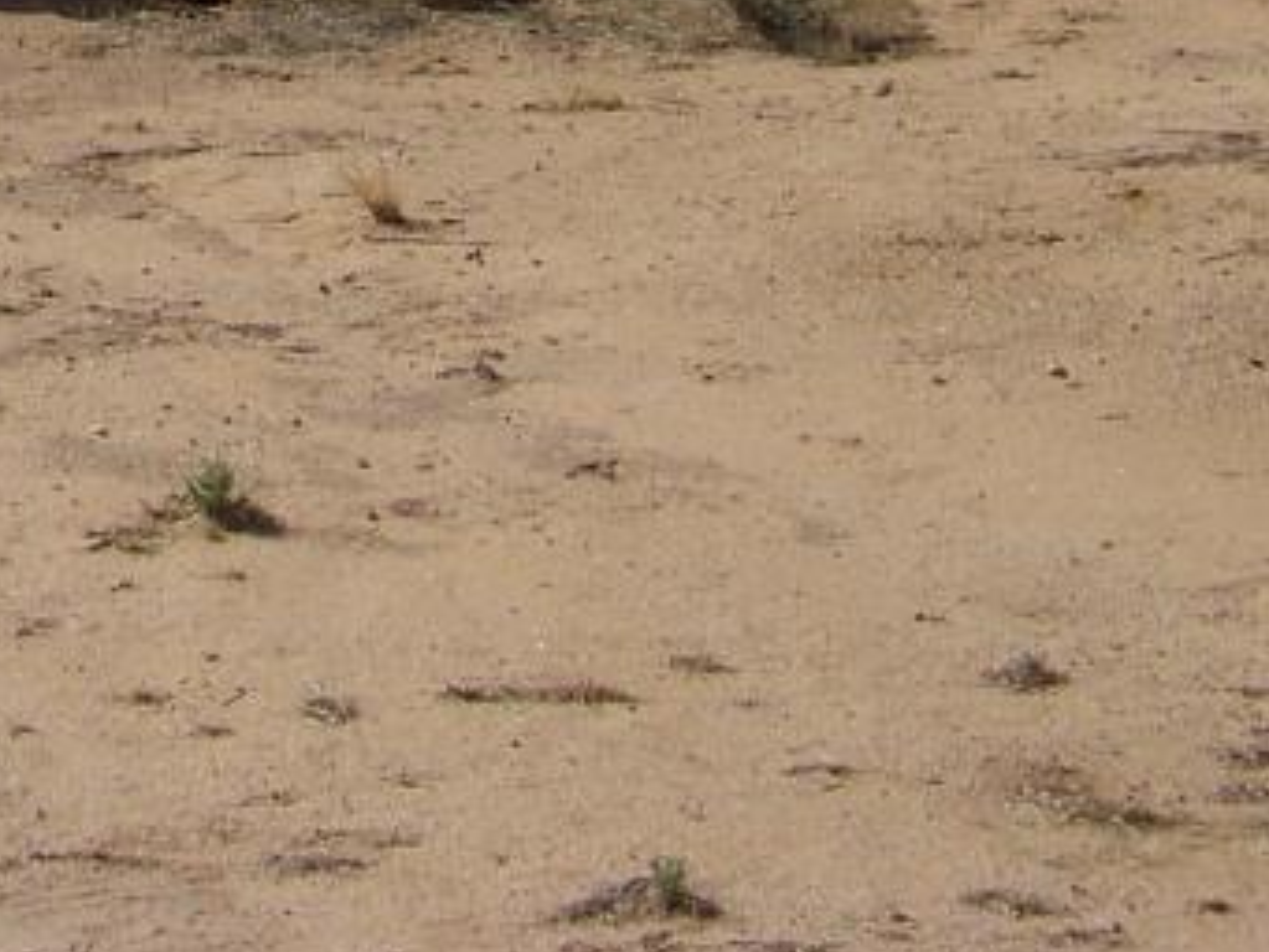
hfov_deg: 14.1
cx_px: -275
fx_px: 4951
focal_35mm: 135
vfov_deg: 10.3
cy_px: -811
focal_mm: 5.85
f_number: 4
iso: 64
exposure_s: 1/1000
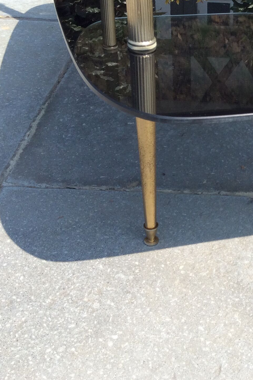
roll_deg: -2.7
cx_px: 253
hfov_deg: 21.8
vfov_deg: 33.1
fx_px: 633
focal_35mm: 60
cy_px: 124
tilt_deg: -33.7
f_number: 2.4
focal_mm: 3.3
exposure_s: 1/1059
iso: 32
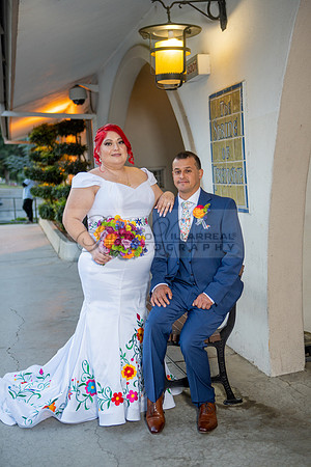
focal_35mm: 48
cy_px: 234
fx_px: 622
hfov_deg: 28.1
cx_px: 156
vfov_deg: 41.1
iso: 250
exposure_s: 1/125
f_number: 2.8
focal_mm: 48
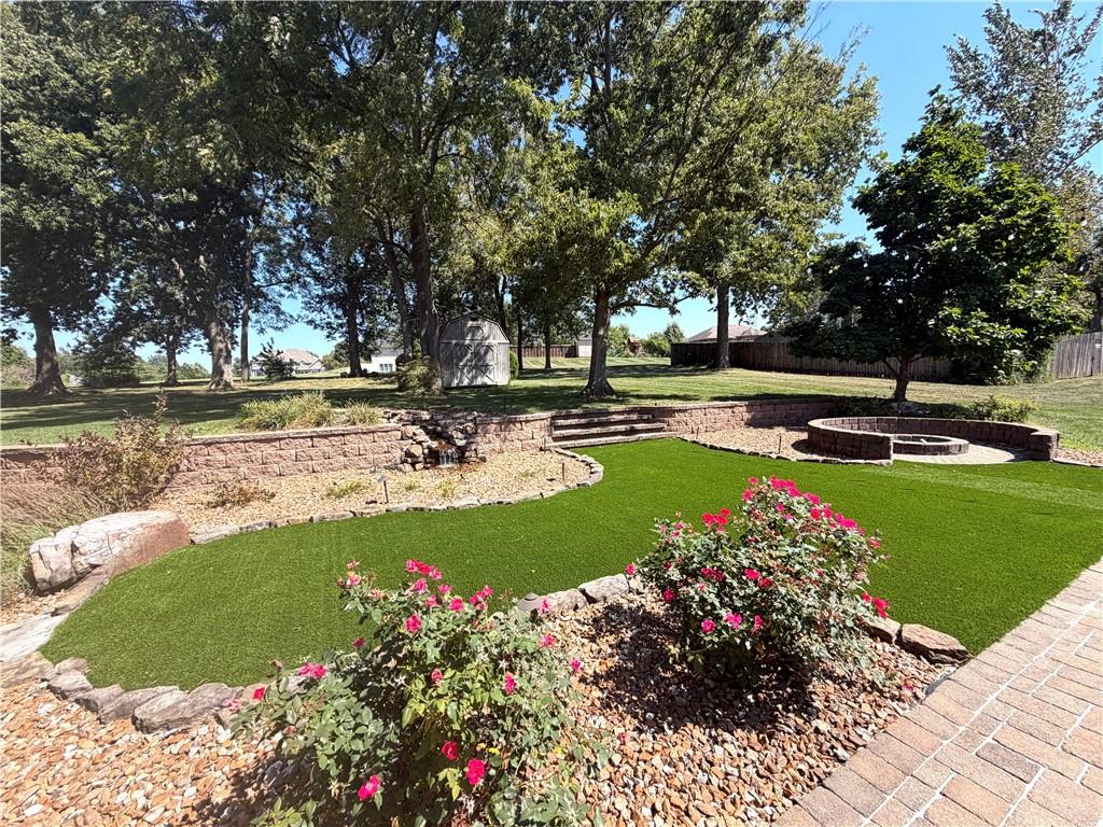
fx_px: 446
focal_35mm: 14
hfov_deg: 102.1
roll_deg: +2.0
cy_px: 414
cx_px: 552
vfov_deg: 85.7
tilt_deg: -4.2
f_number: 2.2
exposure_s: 1/679
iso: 40
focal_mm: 2.22
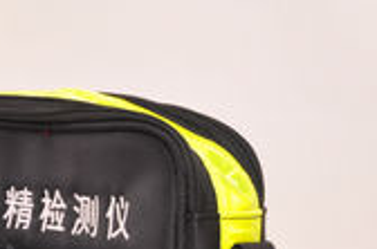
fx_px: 1587
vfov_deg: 8.8
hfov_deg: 13.5
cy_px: 350
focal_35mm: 152
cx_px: 202
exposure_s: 1/40
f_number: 5
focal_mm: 34
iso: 400
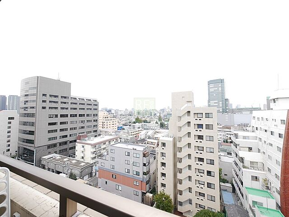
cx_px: 144
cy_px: 108
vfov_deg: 85.7
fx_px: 117
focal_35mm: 14
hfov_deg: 102.1
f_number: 4.5
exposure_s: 1/125
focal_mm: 7
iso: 160
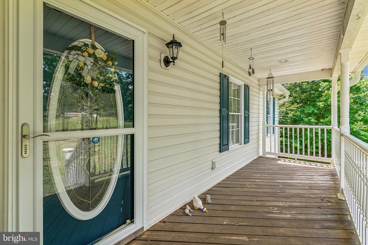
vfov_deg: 77.3
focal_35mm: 15
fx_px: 153
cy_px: 122
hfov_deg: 100.4
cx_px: 184
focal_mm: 10
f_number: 8
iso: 400
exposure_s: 1/320
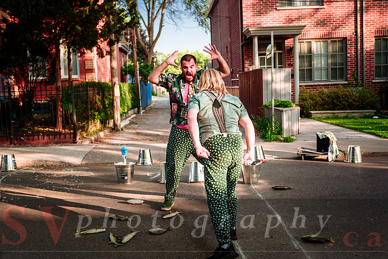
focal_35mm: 39
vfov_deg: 34.2
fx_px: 420
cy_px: 130
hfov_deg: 49.5
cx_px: 194
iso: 500
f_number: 1.8
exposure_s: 1/1000
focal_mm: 25.9
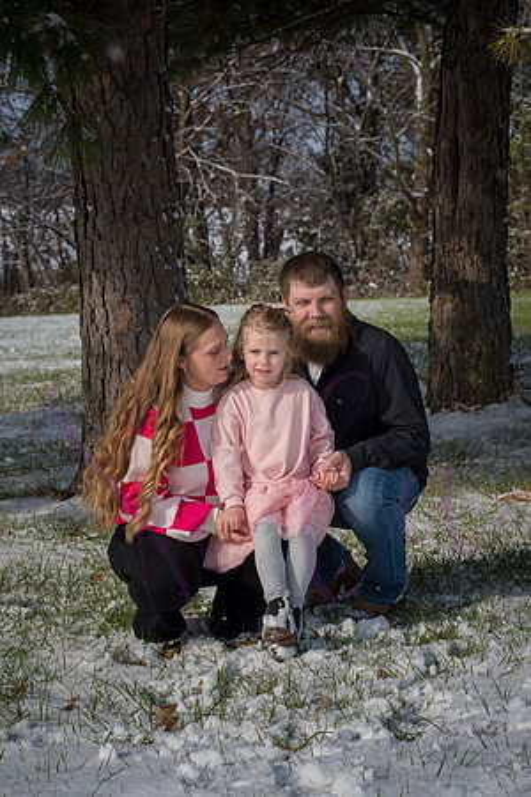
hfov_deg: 13.7
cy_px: 398
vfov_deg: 20.4
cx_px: 266
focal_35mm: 100
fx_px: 2212
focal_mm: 100
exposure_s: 1/1250
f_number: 11
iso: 640
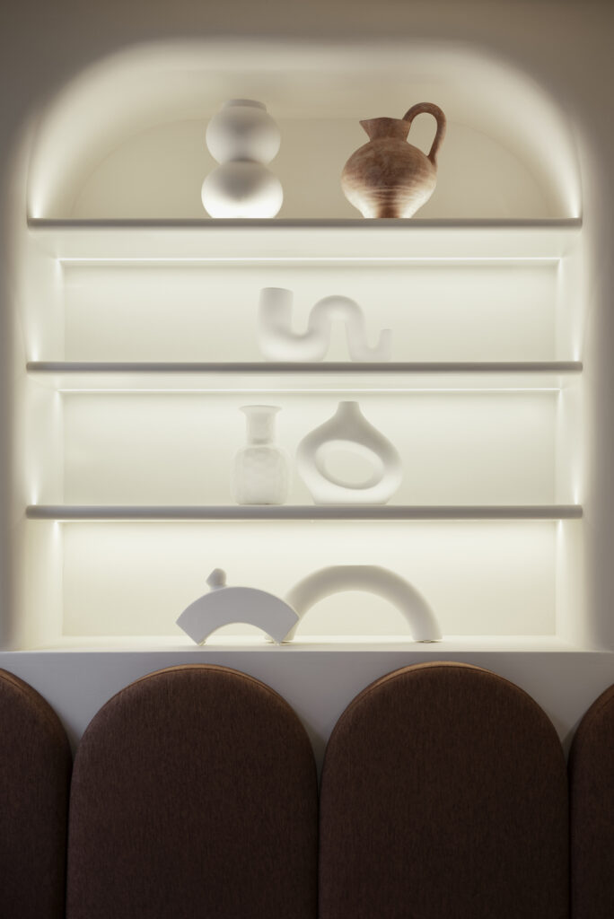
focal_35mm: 50
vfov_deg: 39.6
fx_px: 1277
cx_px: 307
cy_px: 460
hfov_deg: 27.0
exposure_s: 1/125
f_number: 2.8
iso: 125
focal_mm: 50
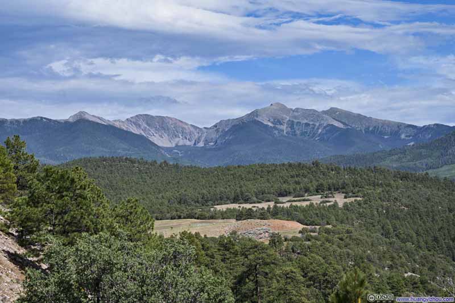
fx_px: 1516
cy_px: 152
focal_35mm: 120
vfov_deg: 11.4
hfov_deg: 17.1
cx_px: 228
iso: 64
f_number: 6.3
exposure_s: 1/640
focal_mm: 120
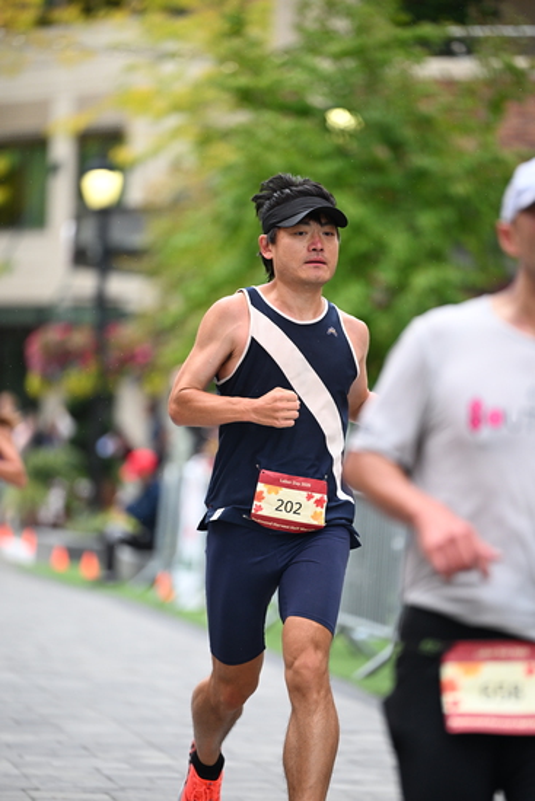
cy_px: 400
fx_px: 4455
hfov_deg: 6.9
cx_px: 268
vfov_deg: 10.3
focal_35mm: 200
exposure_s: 1/1600
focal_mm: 200
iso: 1250
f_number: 2.8
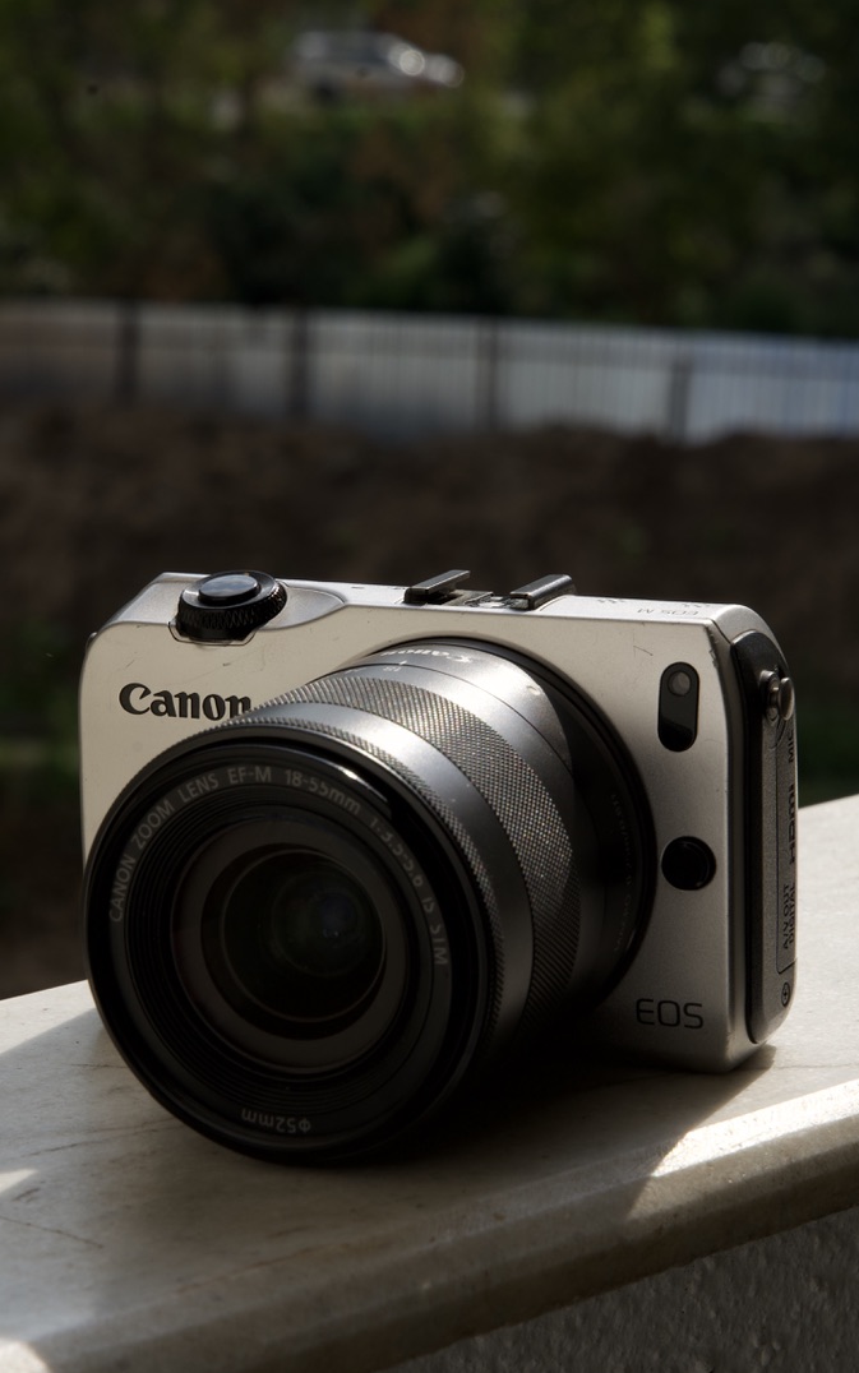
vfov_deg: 19.3
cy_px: 692
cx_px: 421
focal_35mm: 108
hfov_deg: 12.1
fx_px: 4043
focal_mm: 70
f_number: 16
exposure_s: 1/160
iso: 160
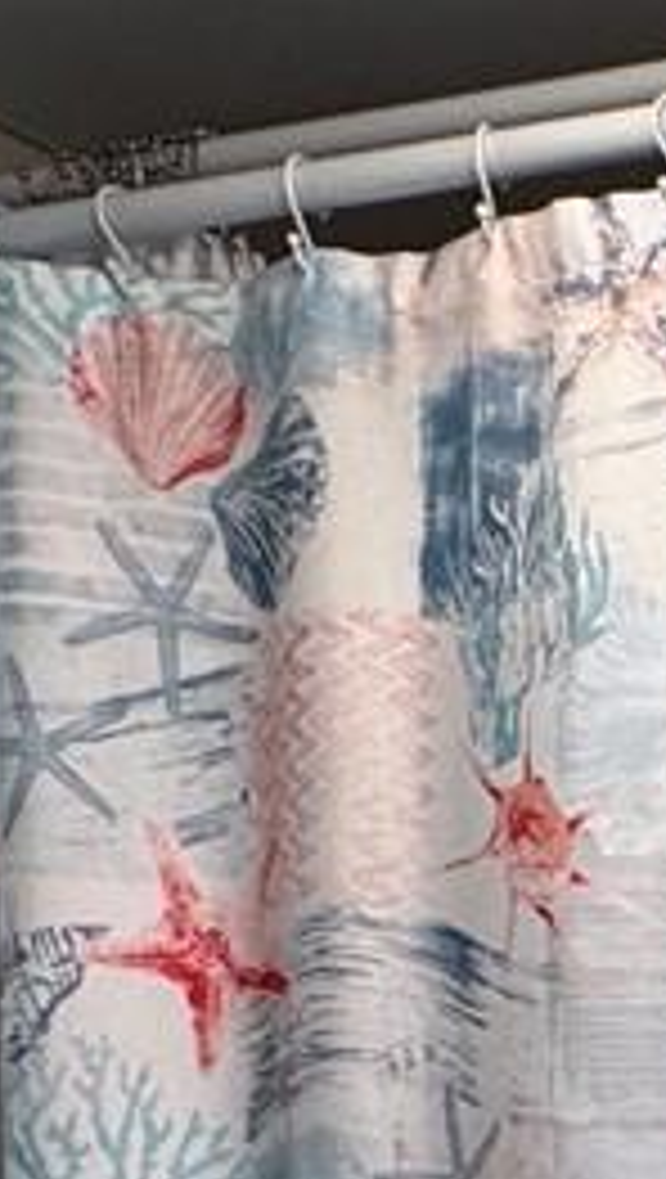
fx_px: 2910
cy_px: 1827
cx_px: 1454
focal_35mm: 93
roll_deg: -1.7
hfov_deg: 11.4
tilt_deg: -8.9
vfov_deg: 19.6
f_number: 2.2
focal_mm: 2.22
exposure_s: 1/120
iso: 200
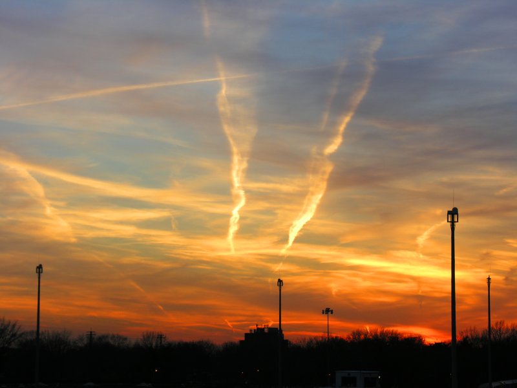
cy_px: 194
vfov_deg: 14.2
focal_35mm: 104
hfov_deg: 18.9
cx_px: 258
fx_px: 1553
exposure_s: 1/114
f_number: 3.7
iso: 50
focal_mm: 26.5
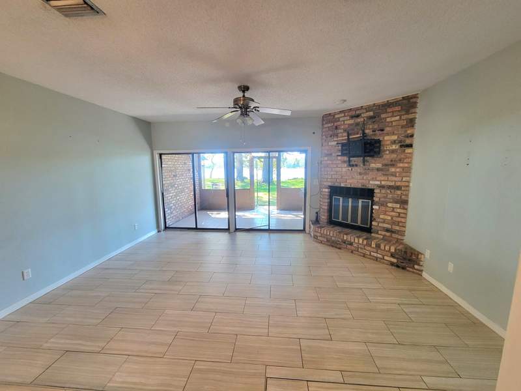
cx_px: 260
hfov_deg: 106.2
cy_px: 196
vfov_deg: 89.9
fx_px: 196
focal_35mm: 13
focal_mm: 2.2
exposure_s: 1/60.2
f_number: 2.2
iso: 320
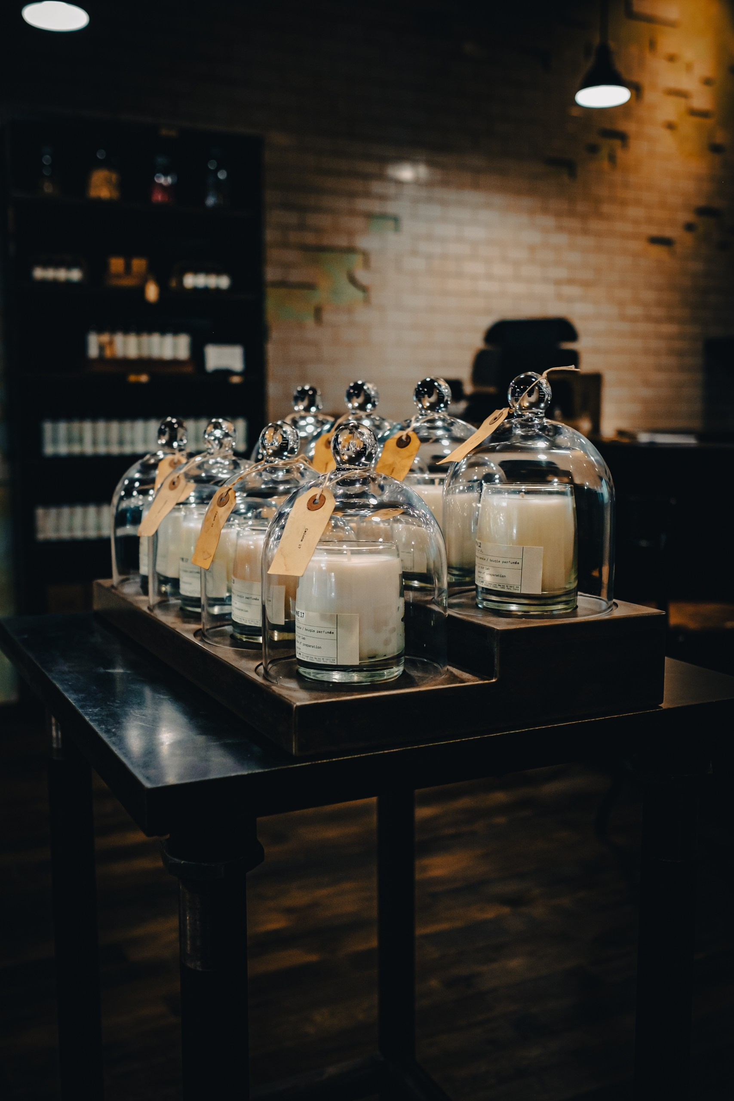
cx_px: 367
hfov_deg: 37.9
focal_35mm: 35
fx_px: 1070
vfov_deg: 54.4
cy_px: 550
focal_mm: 23
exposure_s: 1/125
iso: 800
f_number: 2.8
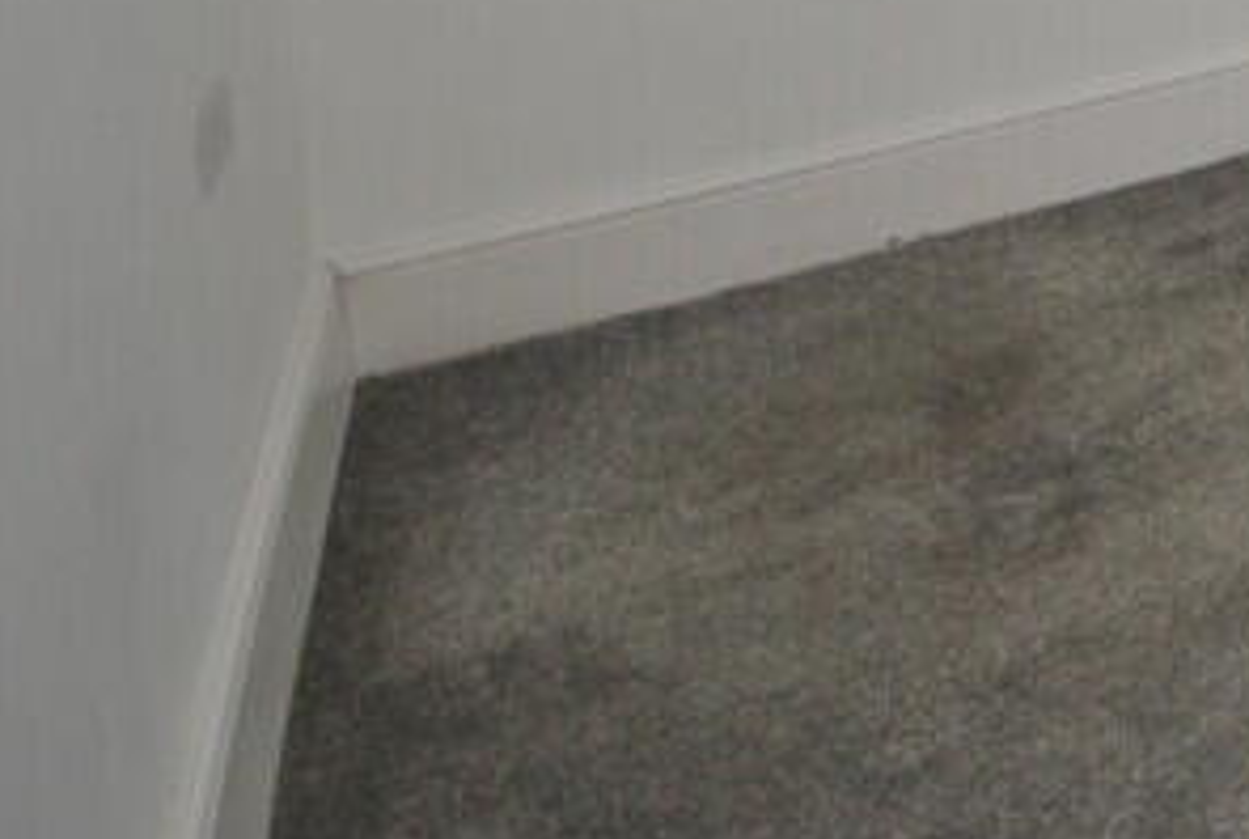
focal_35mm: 52
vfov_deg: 20.7
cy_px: -545
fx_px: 1808
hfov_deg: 24.7
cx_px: 2053
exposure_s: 1/60
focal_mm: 10
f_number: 4
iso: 200
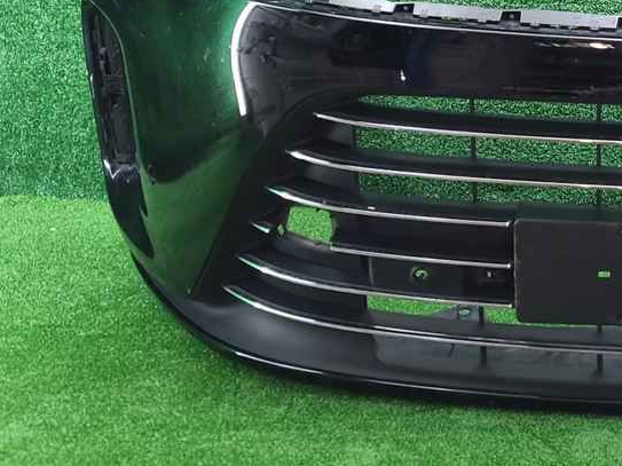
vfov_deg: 20.5
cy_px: -11
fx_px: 1240
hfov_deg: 25.5
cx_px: 734
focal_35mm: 69
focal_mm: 5.4
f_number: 1.8
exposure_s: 1/50
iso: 266
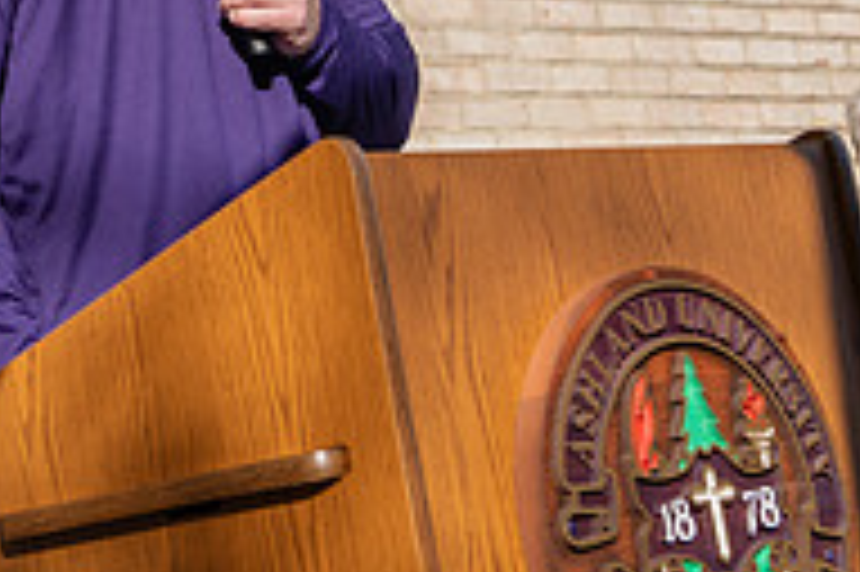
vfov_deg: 9.2
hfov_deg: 14.0
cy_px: -214
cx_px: 158
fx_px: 3485
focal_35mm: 146
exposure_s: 1/800
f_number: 4
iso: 80
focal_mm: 48
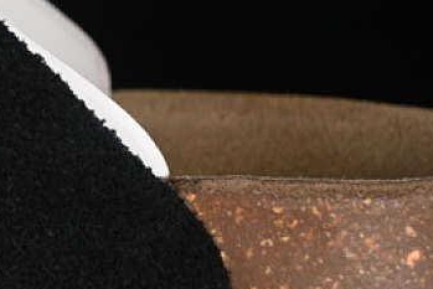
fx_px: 2791
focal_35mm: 232
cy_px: 20
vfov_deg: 5.9
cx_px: -180
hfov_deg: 8.7
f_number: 6.3
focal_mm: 50
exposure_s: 1/50
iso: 160
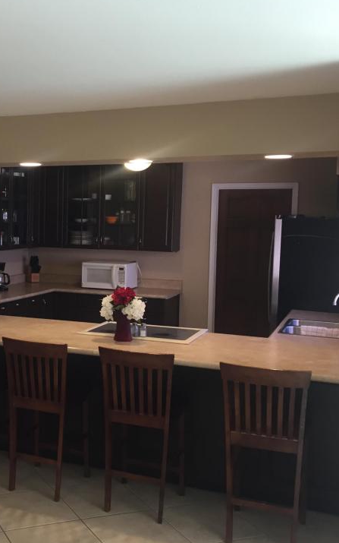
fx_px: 650
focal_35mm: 44
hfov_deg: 28.0
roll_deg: -1.0
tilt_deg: -3.1
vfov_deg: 45.3
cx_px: 27
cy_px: 270
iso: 64
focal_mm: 4.15
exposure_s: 1/30
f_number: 2.2
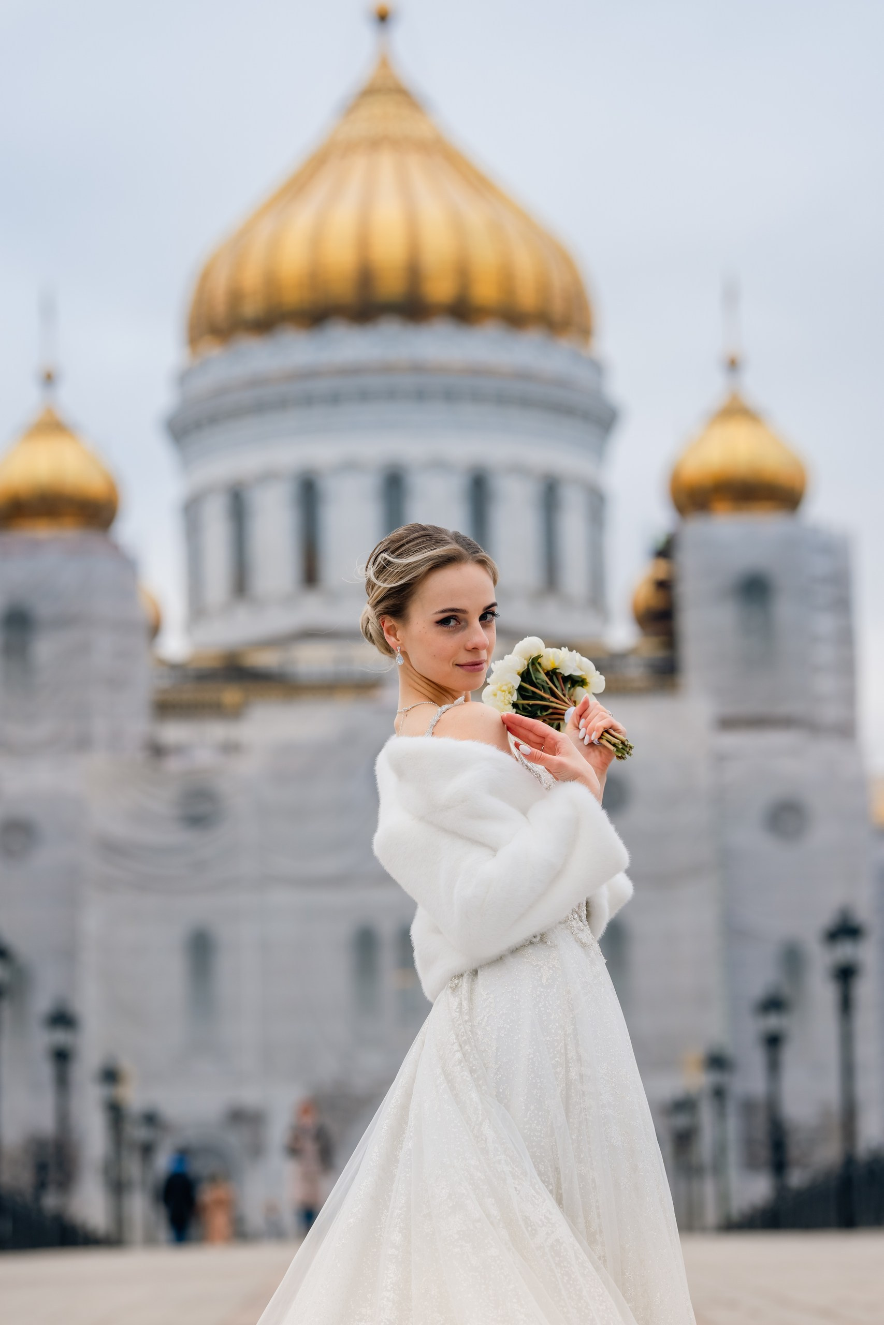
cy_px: 662
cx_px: 442
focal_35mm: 105
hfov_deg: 13.0
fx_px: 3867
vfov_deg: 19.5
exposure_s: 1/200
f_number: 3.2
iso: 250
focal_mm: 105
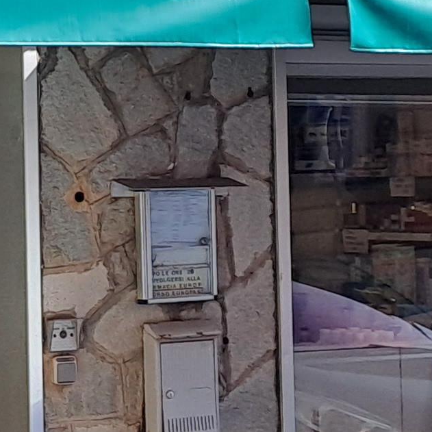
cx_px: -101
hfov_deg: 12.2
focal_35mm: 140
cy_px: 125
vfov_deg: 12.4
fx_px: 1977
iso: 32
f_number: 1.8
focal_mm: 4.65
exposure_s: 1/744
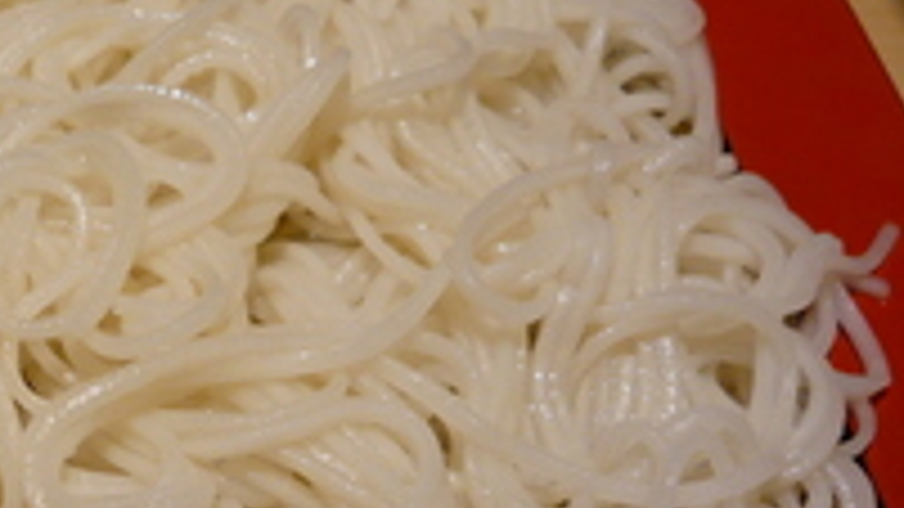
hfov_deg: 26.8
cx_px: 22
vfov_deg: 16.1
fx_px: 1798
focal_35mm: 75
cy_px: 317
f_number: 2.8
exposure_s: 1/30
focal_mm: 5.5
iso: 100
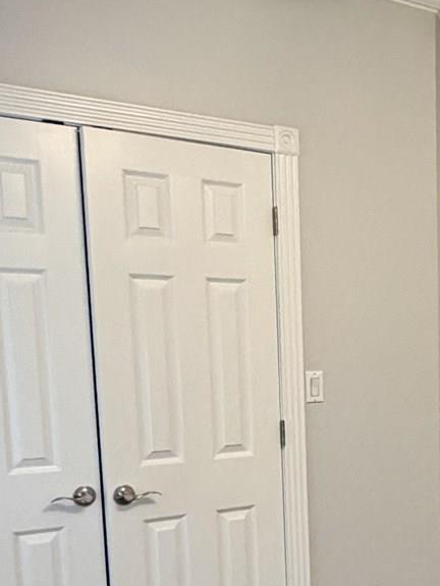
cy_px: 483
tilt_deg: -7.3
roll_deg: -1.1
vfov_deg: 33.2
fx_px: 949
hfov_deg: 23.2
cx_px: 570
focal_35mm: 56
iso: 320
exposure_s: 1/120
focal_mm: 2.22
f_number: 2.2
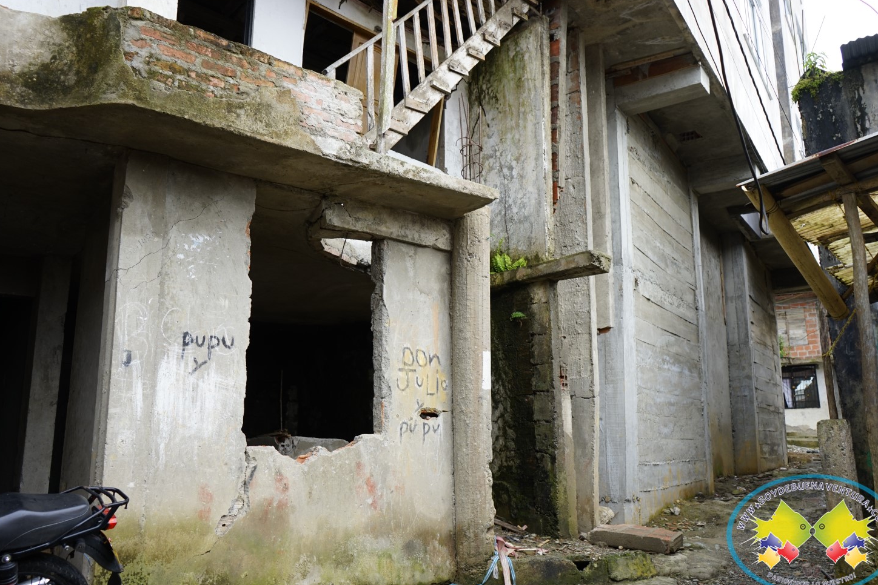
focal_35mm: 29
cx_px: 447
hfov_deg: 63.6
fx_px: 707
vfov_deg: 45.0
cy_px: 294
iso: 250
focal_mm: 28
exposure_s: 1/80
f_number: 5
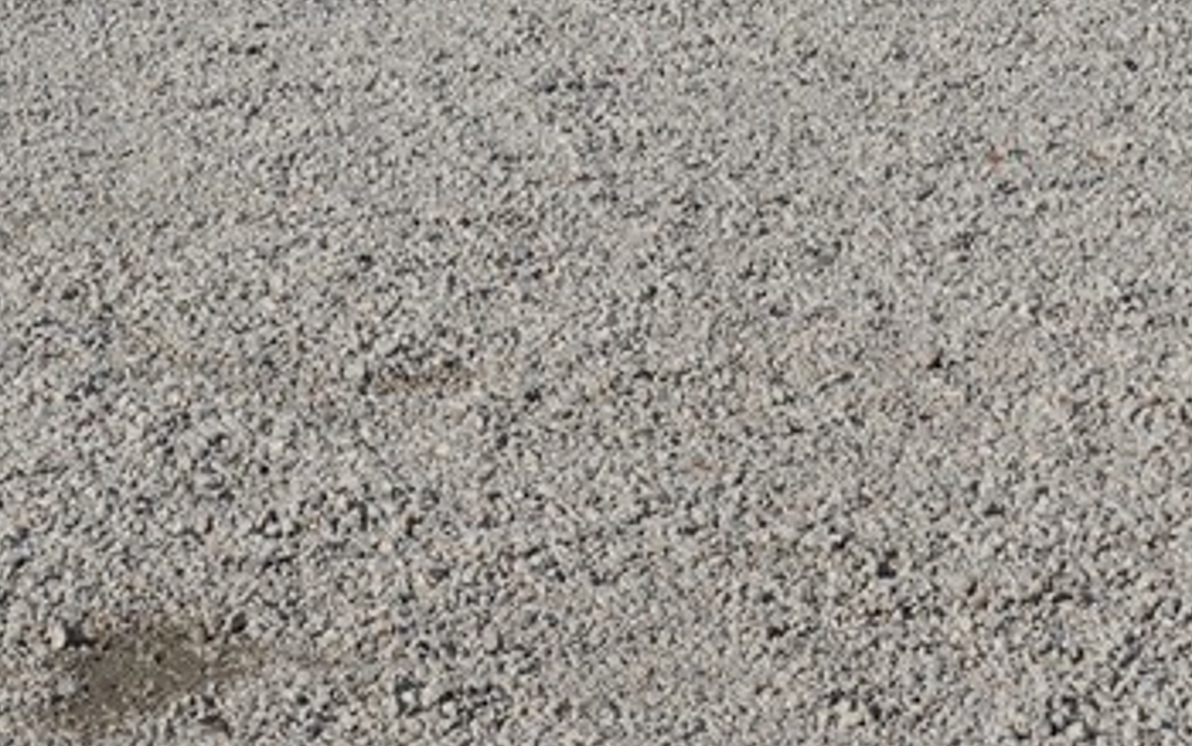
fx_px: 6434
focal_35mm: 198
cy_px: -756
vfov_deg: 6.4
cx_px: 296
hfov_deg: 10.6
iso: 100
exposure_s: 1/100
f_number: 20
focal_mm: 34
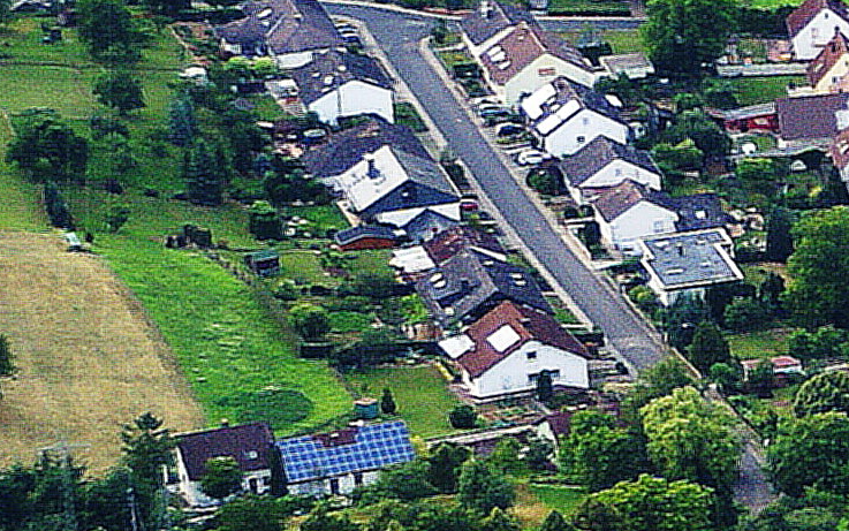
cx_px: 2012
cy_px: 71
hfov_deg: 5.1
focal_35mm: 402
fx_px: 9304
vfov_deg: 3.3
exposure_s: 1/125
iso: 100
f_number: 5.6
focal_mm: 50
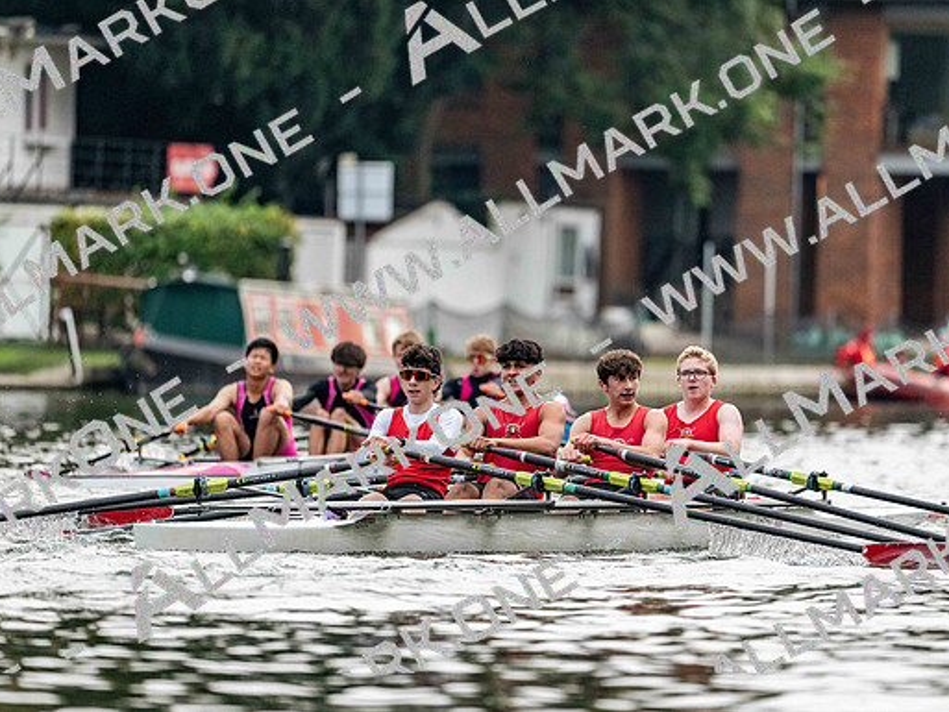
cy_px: 356
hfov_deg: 4.6
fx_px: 11928
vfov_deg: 3.4
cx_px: 507
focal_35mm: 435
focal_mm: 400
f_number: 4.5
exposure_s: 1/2500
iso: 4000
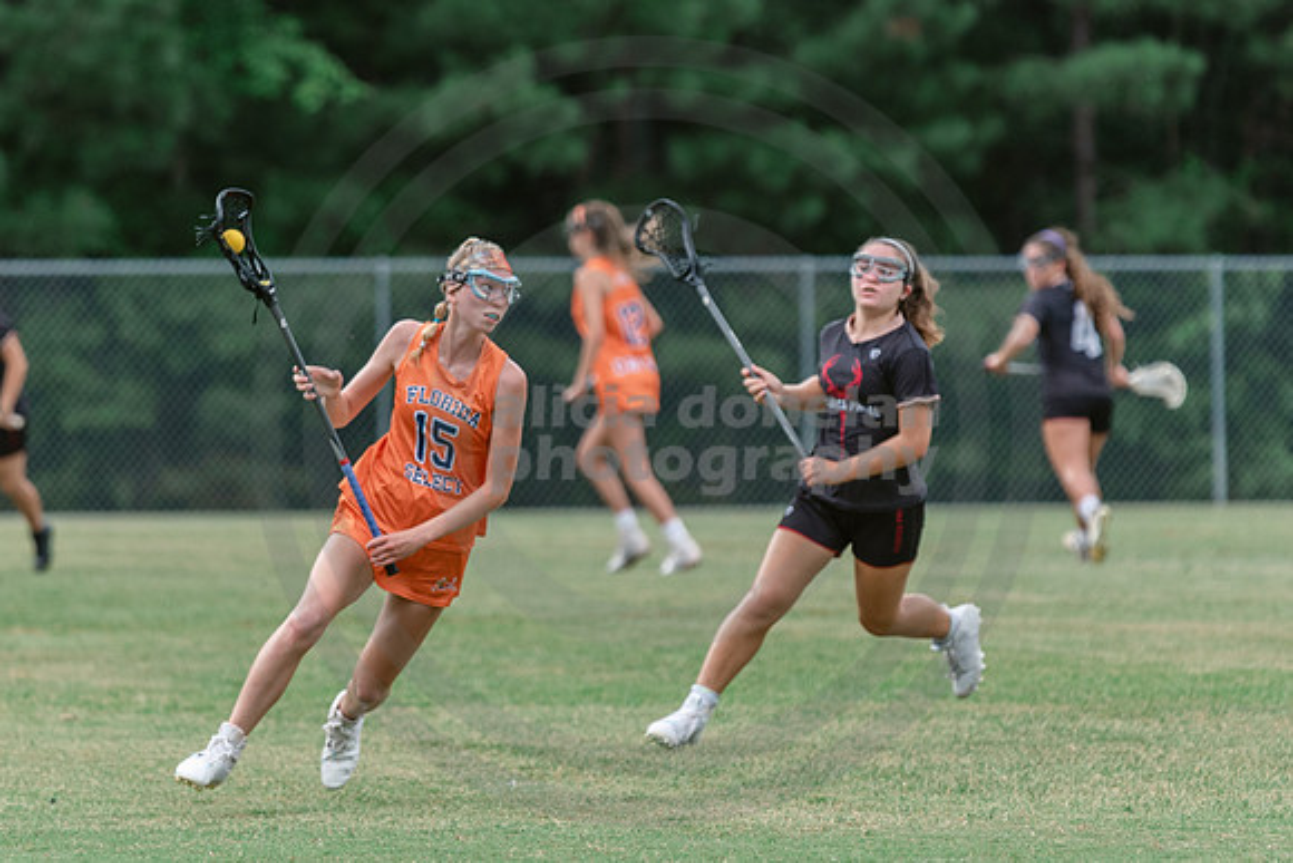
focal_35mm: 434
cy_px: 361
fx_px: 15573
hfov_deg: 4.8
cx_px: 602
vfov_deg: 3.2
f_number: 3
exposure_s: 1/500
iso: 250
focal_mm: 200
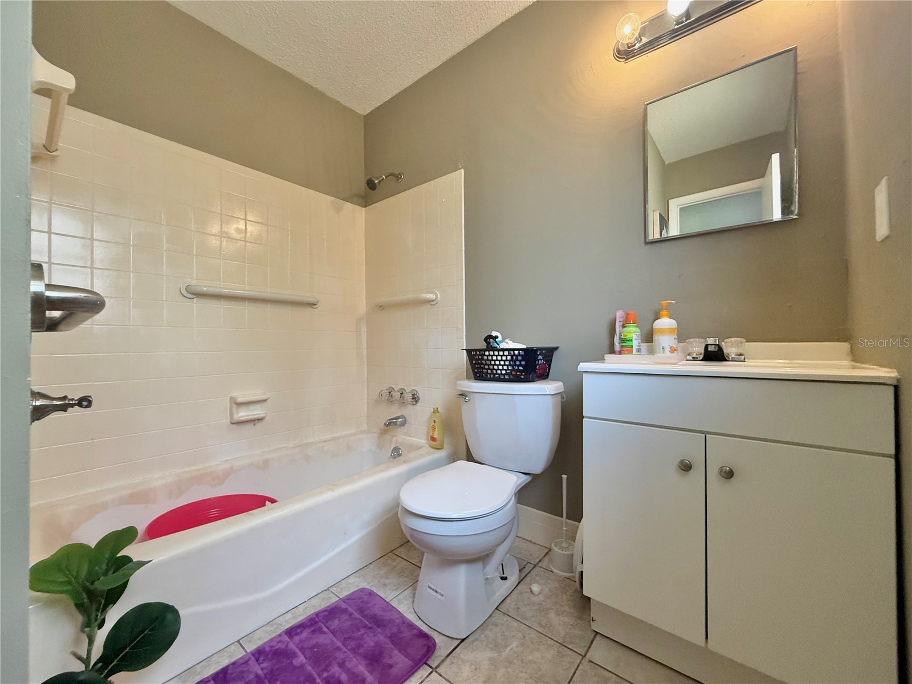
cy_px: 342
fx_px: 369
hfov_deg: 102.1
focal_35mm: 14
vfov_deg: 85.7
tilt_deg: +0.9
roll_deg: +0.3
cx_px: 456
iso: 320
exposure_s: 1/120
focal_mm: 2.22
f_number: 2.2
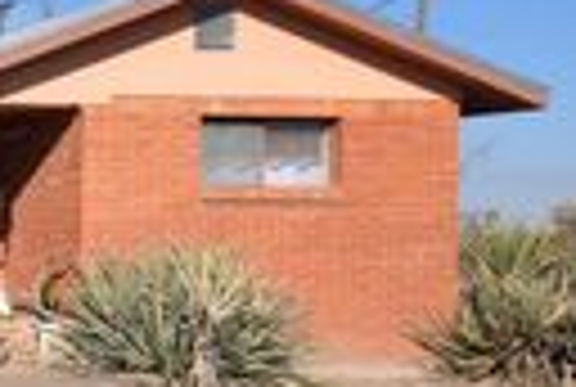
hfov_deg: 18.6
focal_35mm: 76
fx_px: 1218
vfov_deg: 18.0
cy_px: 227
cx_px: -540
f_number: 11
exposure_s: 1/500
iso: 200
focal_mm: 13
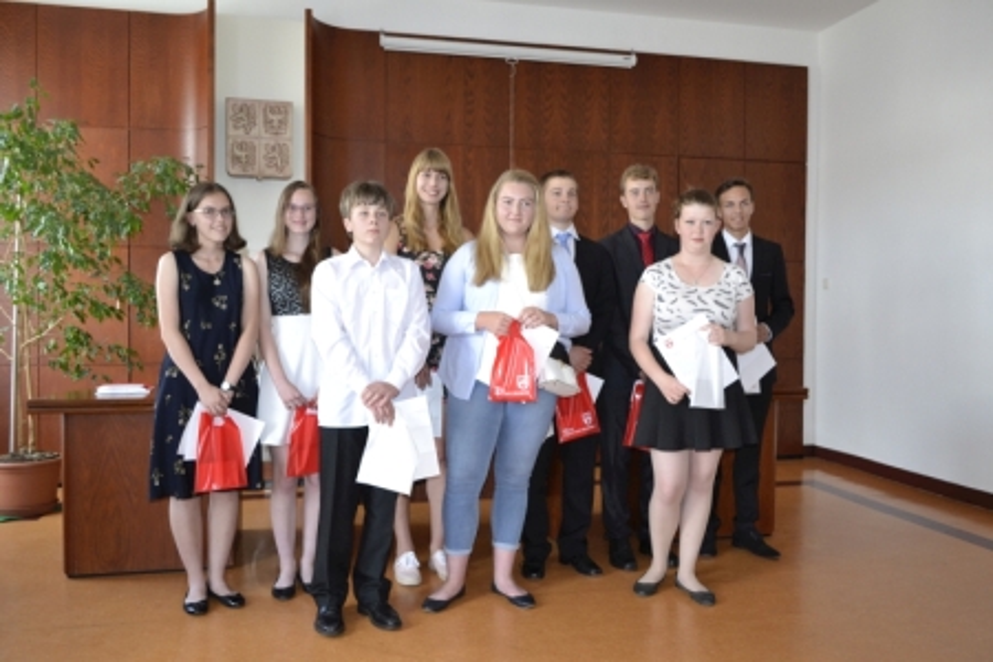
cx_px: 496
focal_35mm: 30
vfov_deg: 43.6
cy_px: 331
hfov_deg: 61.9
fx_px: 827
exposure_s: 1/60
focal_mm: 20
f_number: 3.8
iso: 1250
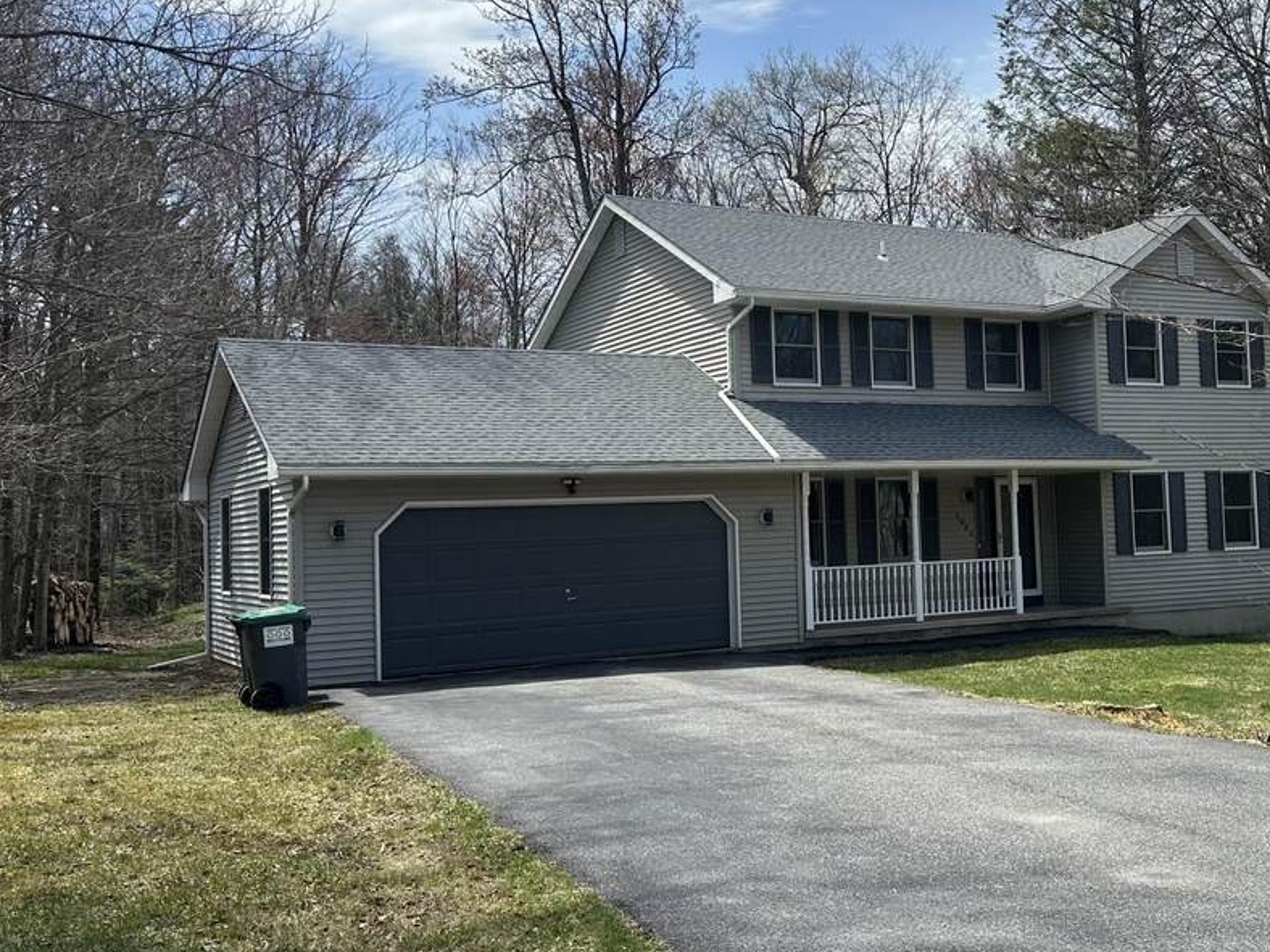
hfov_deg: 47.1
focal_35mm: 39
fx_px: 1431
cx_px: 849
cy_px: 457
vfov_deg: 36.8
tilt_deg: +2.8
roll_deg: +1.2
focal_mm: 6.86
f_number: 1.78
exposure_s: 1/4348
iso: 80
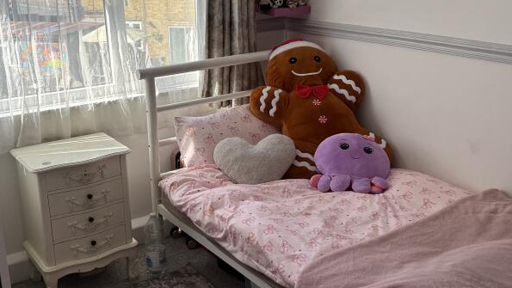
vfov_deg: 26.5
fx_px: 611
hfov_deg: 45.3
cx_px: 221
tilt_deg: -18.5
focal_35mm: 45
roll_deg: +1.4
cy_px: 142
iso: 80
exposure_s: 1/370
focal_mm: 6.76
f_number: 1.78
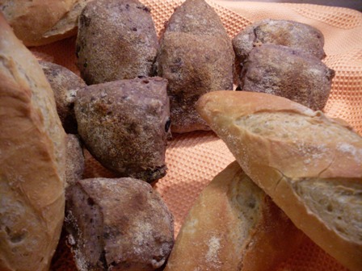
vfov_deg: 37.7
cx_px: 181
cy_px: 136
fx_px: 397
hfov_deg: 49.0
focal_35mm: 38
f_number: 2.8
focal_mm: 6.3
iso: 200
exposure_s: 1/30
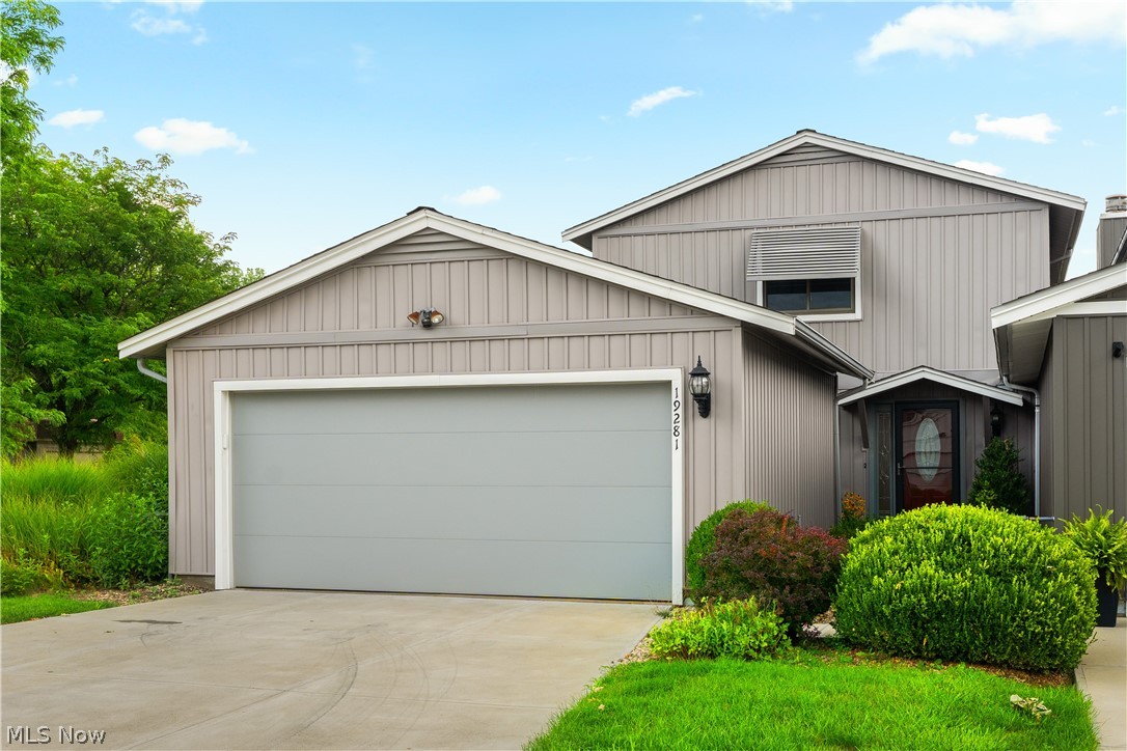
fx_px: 1252
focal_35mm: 40
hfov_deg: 48.5
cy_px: 376
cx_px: 564
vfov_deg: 33.4
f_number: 8
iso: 320
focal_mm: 27
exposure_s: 1/13
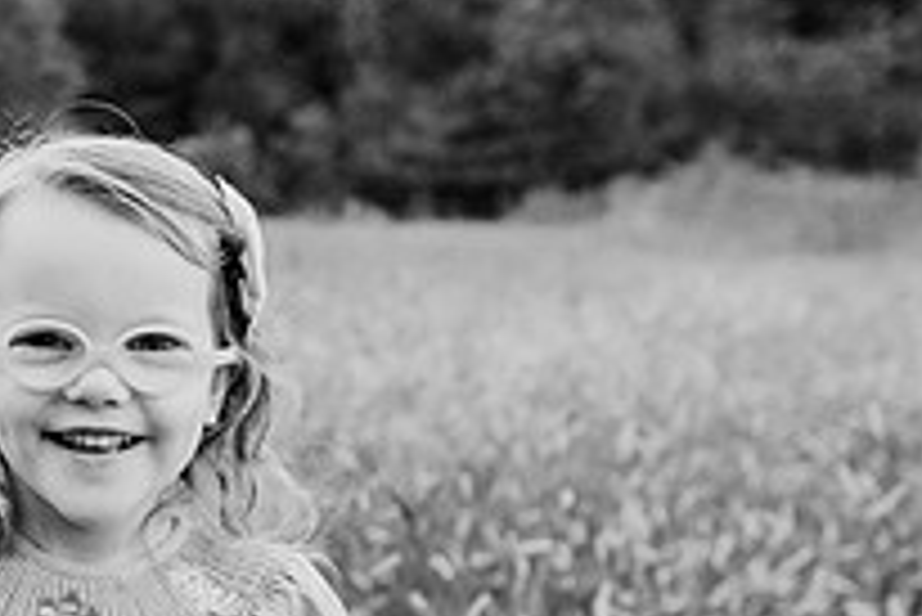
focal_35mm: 68
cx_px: 40
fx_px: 1743
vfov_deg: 20.0
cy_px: 371
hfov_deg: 28.2
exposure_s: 1/320
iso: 500
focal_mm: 24
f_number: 2.8
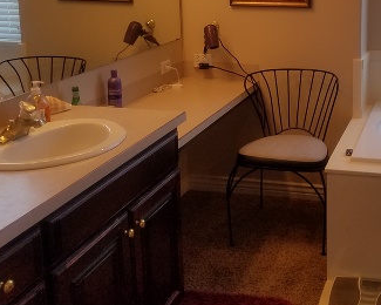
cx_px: 353
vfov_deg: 29.2
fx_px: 564
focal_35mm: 50
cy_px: 41
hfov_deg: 34.9
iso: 50
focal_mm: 4.2
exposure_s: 1/131
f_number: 1.7
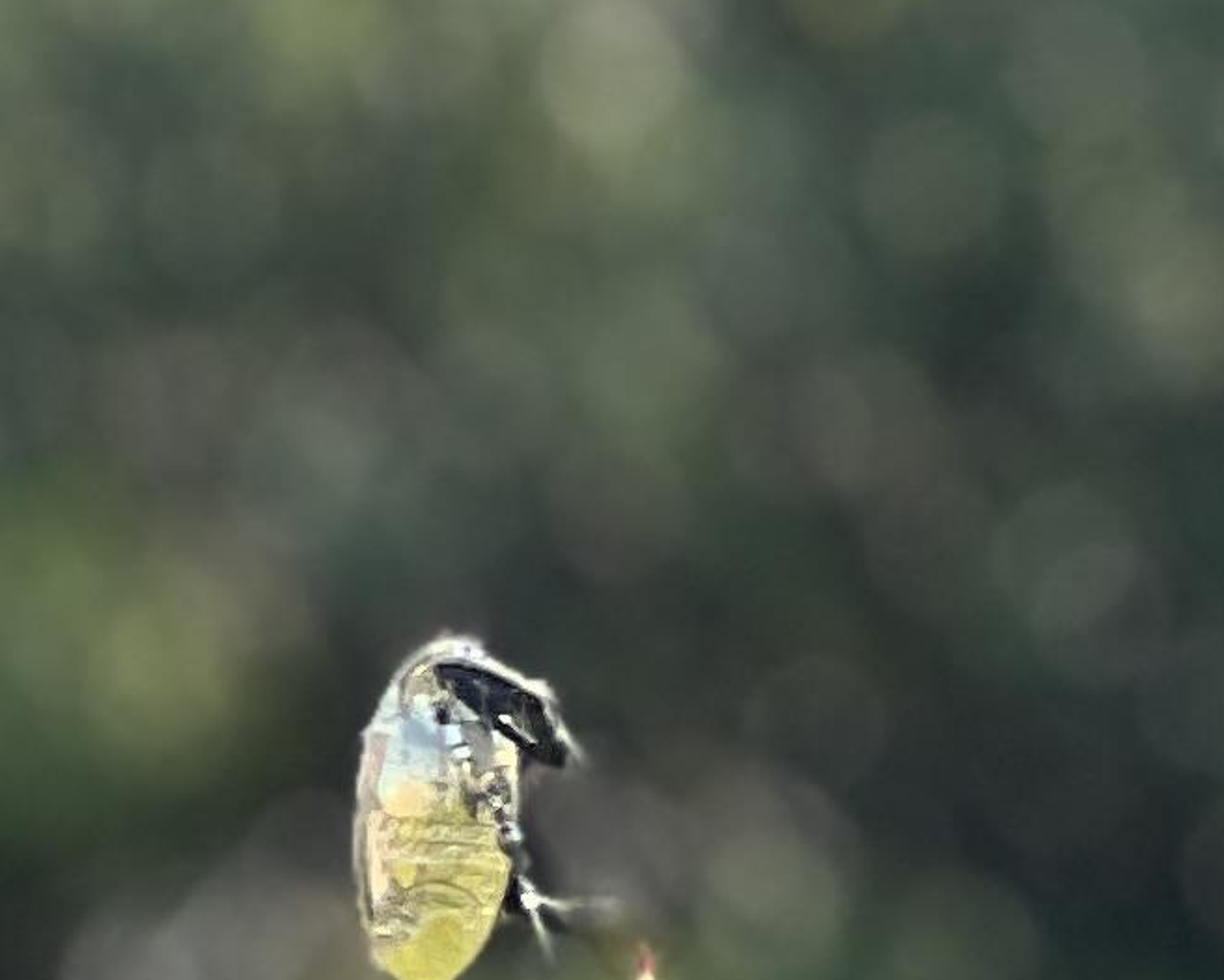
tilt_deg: -12.1
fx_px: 16739
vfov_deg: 3.3
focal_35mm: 462
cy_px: 1755
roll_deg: -2.0
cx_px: 2416
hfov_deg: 4.1
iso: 20
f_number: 2.8
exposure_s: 1/152
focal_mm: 9
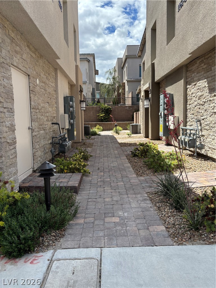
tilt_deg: -5.3
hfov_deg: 53.1
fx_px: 216
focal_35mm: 26
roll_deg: +0.7
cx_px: 108
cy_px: 144
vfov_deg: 67.3
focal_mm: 5.96
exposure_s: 1/1721
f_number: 1.6
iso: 50
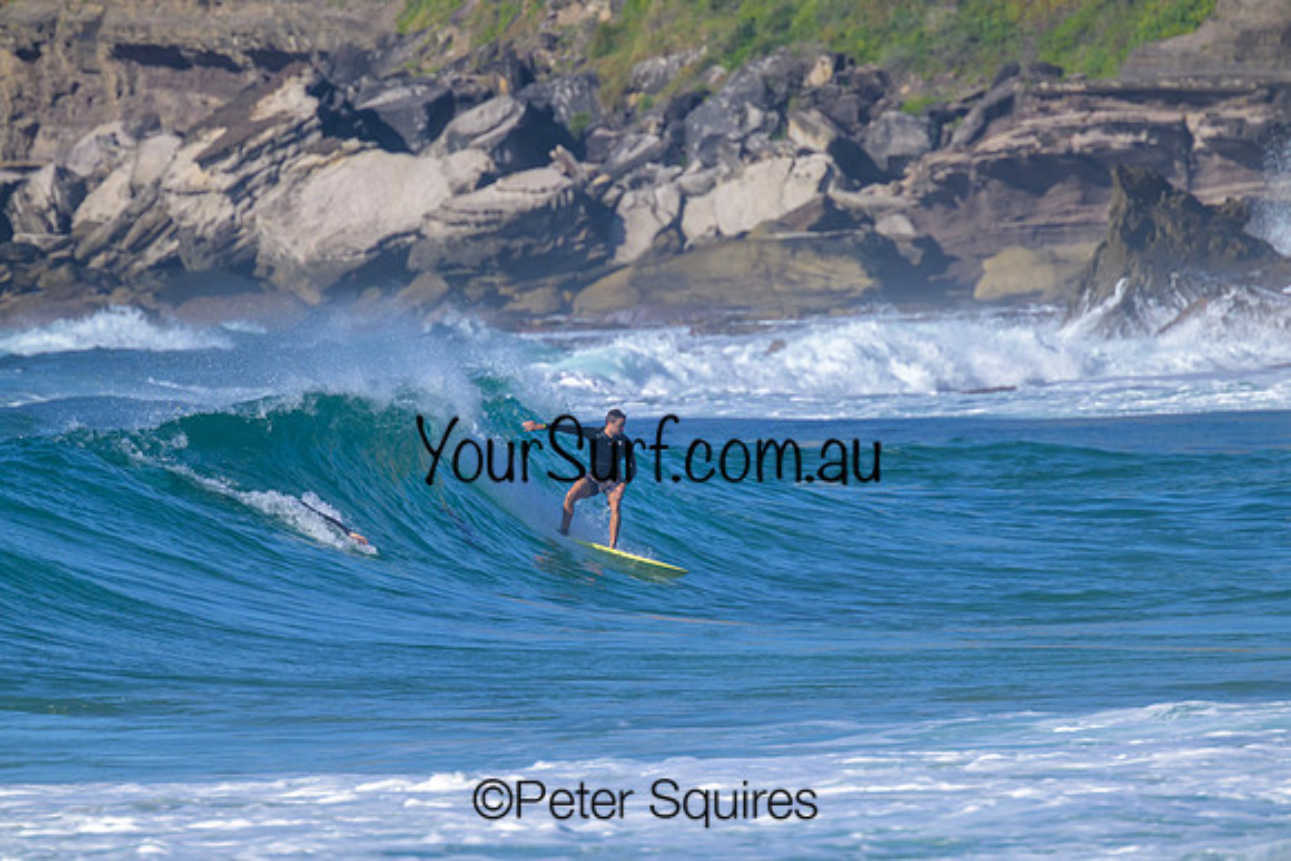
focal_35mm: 800
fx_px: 28694
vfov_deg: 1.7
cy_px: 430
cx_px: 646
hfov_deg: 2.6
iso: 1000
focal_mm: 800
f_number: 11
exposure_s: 1/2000
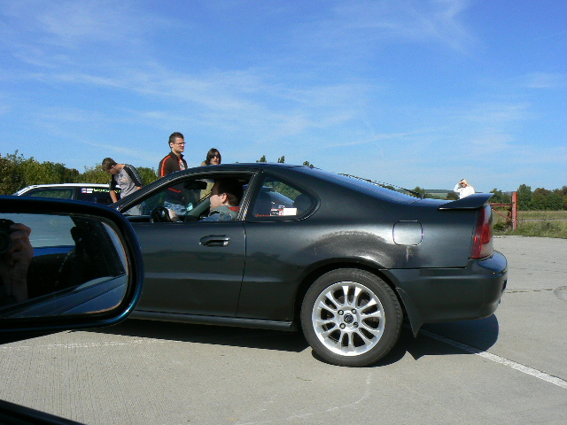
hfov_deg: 51.4
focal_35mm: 36
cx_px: 284
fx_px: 590
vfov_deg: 39.7
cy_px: 212
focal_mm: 6
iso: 80
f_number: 8
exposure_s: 1/400
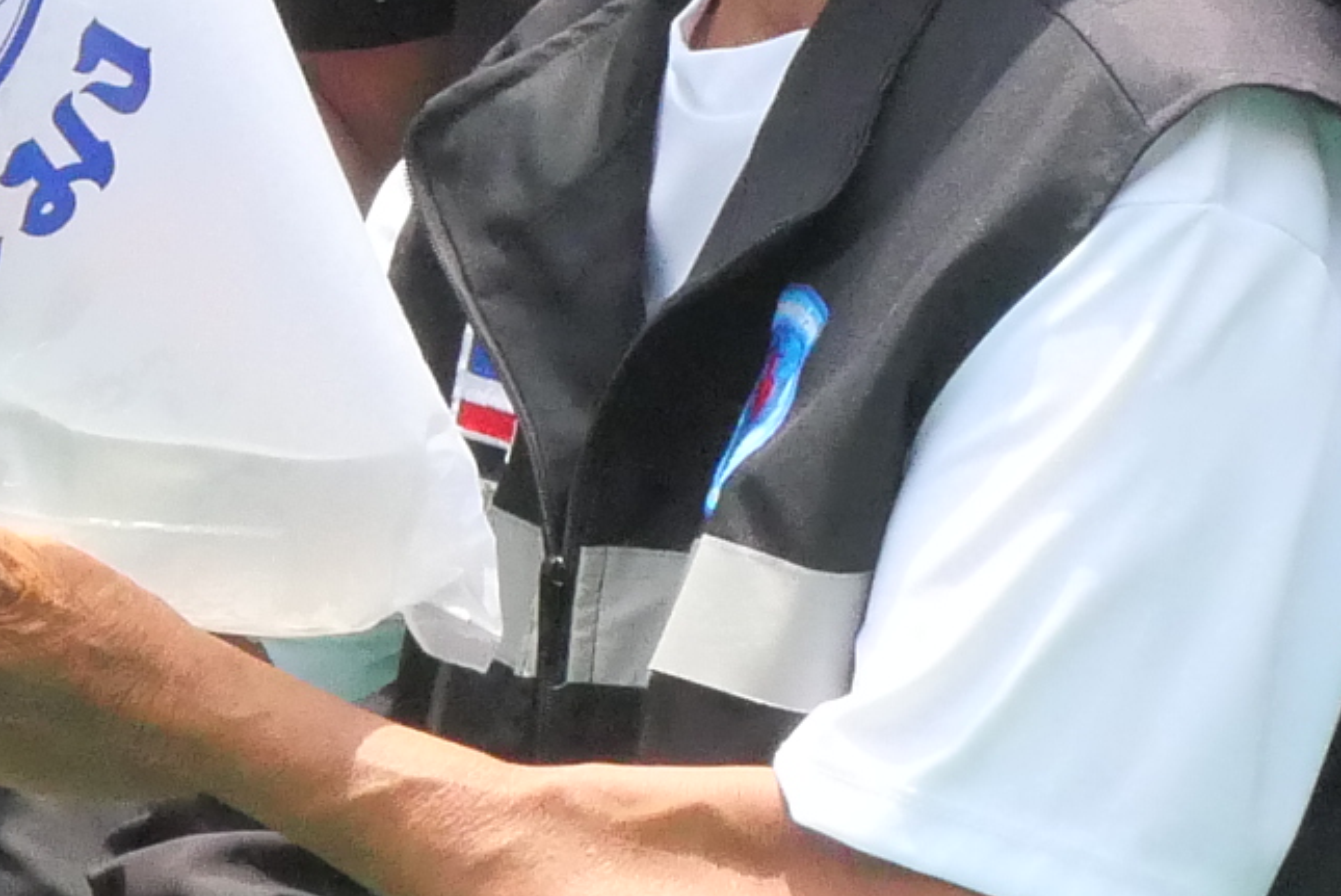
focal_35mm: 449
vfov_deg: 3.1
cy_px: -256
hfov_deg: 4.6
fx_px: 16736
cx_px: -198
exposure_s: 1/1000
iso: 3200
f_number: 11
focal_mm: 38
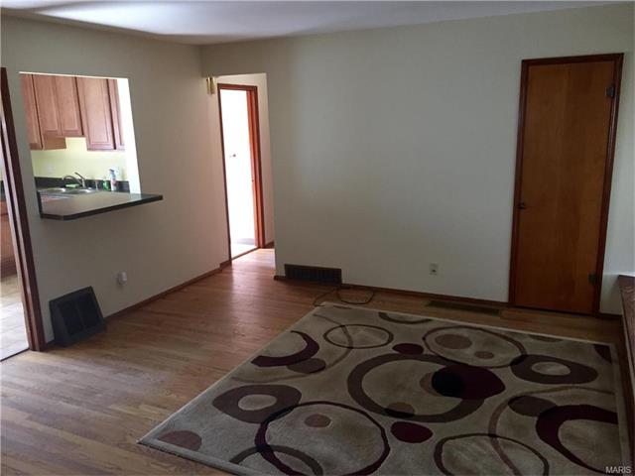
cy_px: 238
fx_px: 532
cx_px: 318
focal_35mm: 29
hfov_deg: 61.7
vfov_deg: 48.2
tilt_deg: -12.8
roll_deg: +1.4
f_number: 2.2
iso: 200
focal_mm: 4.15
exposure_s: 1/30
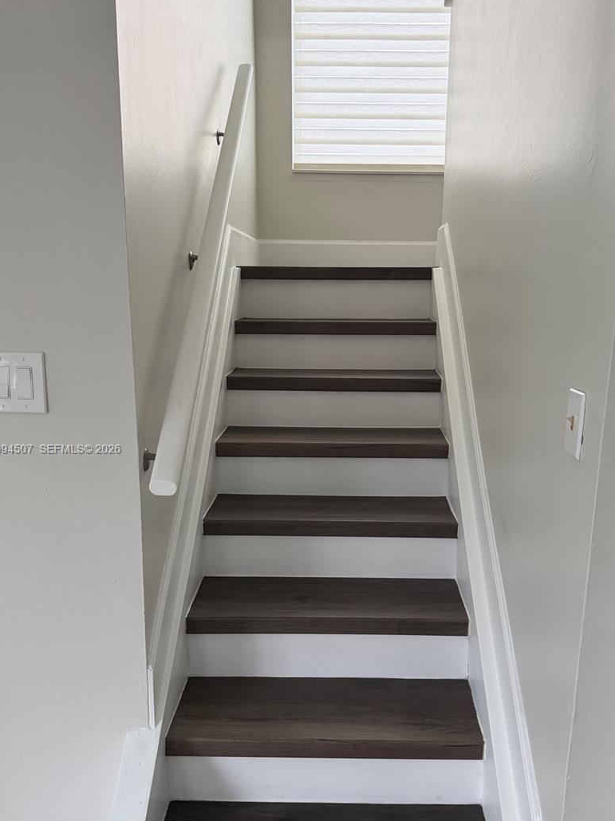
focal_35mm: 28
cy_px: 450
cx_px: 332
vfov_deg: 63.3
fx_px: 664
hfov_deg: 49.7
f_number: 1.78
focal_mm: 6.76
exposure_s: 1/82
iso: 200
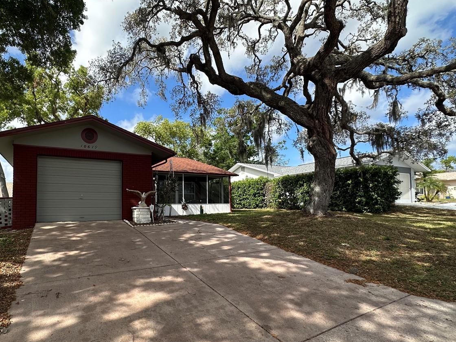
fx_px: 263
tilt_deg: +3.0
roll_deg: +0.4
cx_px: 176
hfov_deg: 80.5
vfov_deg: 65.7
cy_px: 194
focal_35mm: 20
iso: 40
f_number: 2.2
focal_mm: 2.22
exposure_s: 1/882
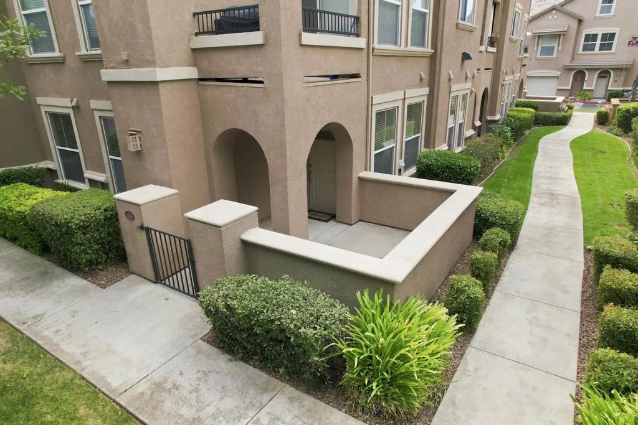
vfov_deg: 57.2
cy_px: 212
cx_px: 319
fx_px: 390
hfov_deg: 78.6
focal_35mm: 22
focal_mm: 8.4
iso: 100
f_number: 2.8
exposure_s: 1/15
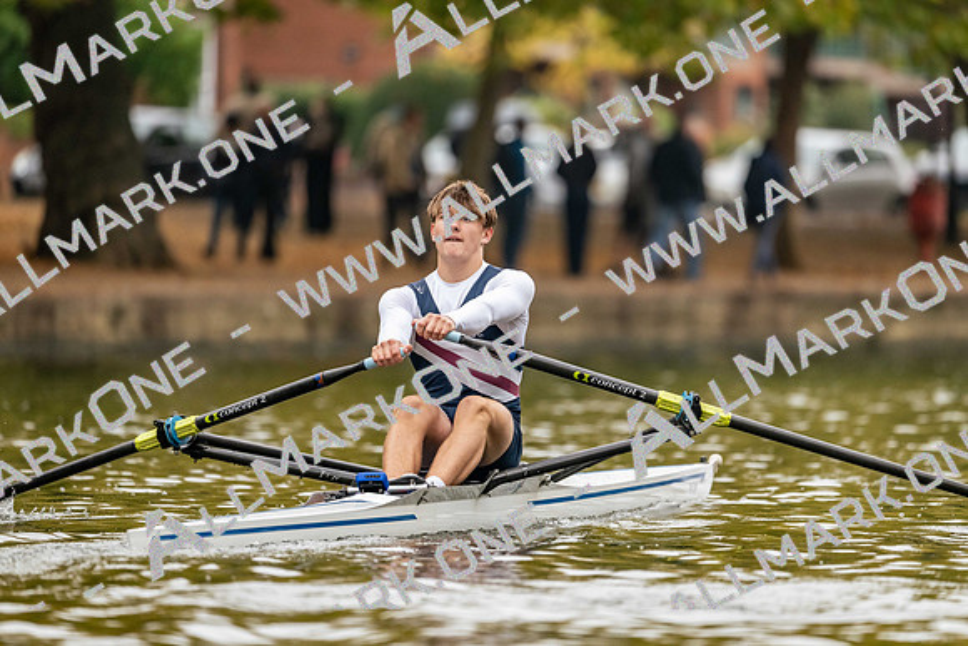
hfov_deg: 5.2
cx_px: 484
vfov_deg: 3.4
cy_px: 323
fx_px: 10758
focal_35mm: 400
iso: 2800
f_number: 4.5
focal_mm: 400
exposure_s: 1/2500
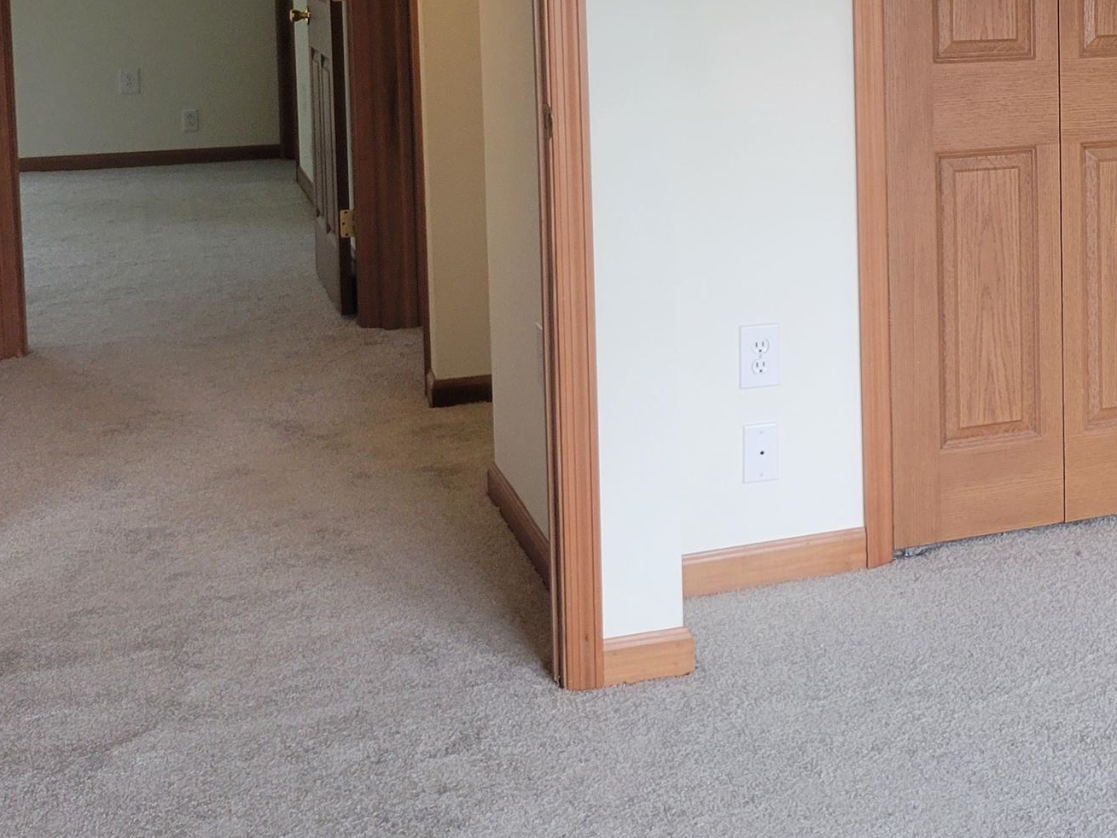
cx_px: 1138
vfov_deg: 23.5
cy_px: 108
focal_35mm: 61
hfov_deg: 29.4
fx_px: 1969
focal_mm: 5.4
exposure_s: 1/120
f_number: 1.8
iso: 160
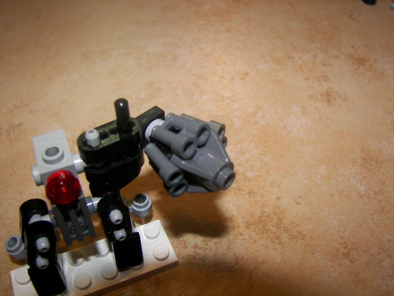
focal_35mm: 36
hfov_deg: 51.4
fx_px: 410
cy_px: 148
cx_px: 197
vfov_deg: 39.7
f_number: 2.8
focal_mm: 6
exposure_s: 1/30
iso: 100
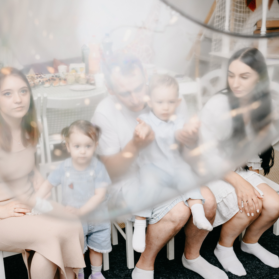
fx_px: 502
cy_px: 139
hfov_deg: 31.0
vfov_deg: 31.1
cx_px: 115
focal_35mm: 55
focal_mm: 42
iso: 160
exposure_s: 1/160
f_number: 3.5
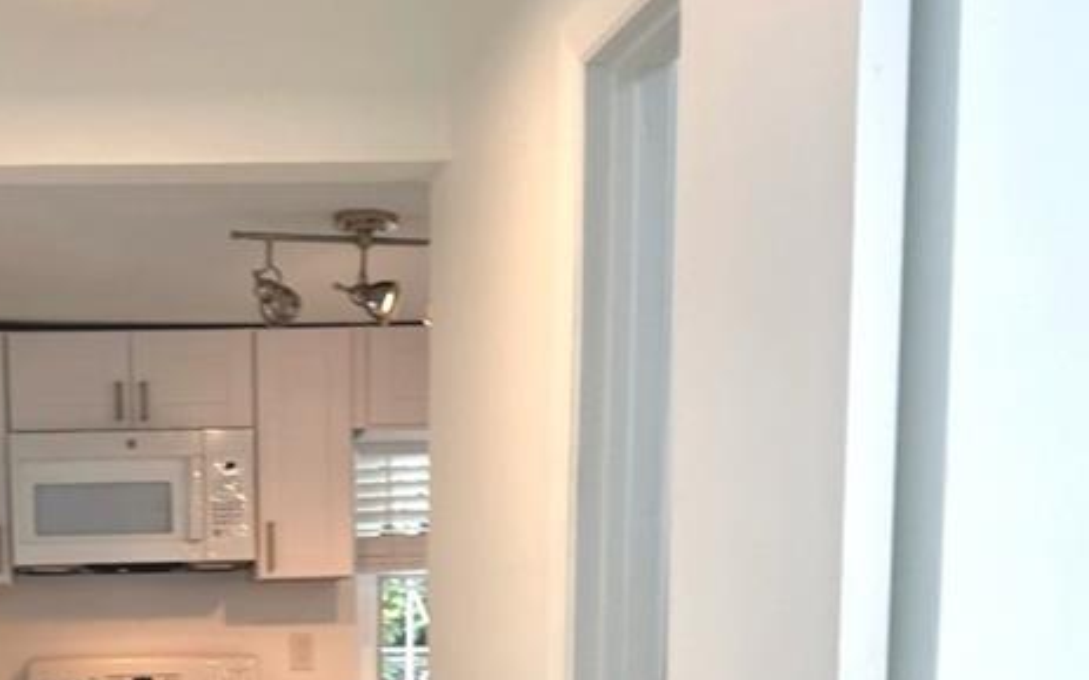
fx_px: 1958
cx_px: 155
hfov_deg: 30.0
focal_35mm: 66
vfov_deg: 18.4
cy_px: 878
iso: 80
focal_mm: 6.76
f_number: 1.78
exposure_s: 1/228
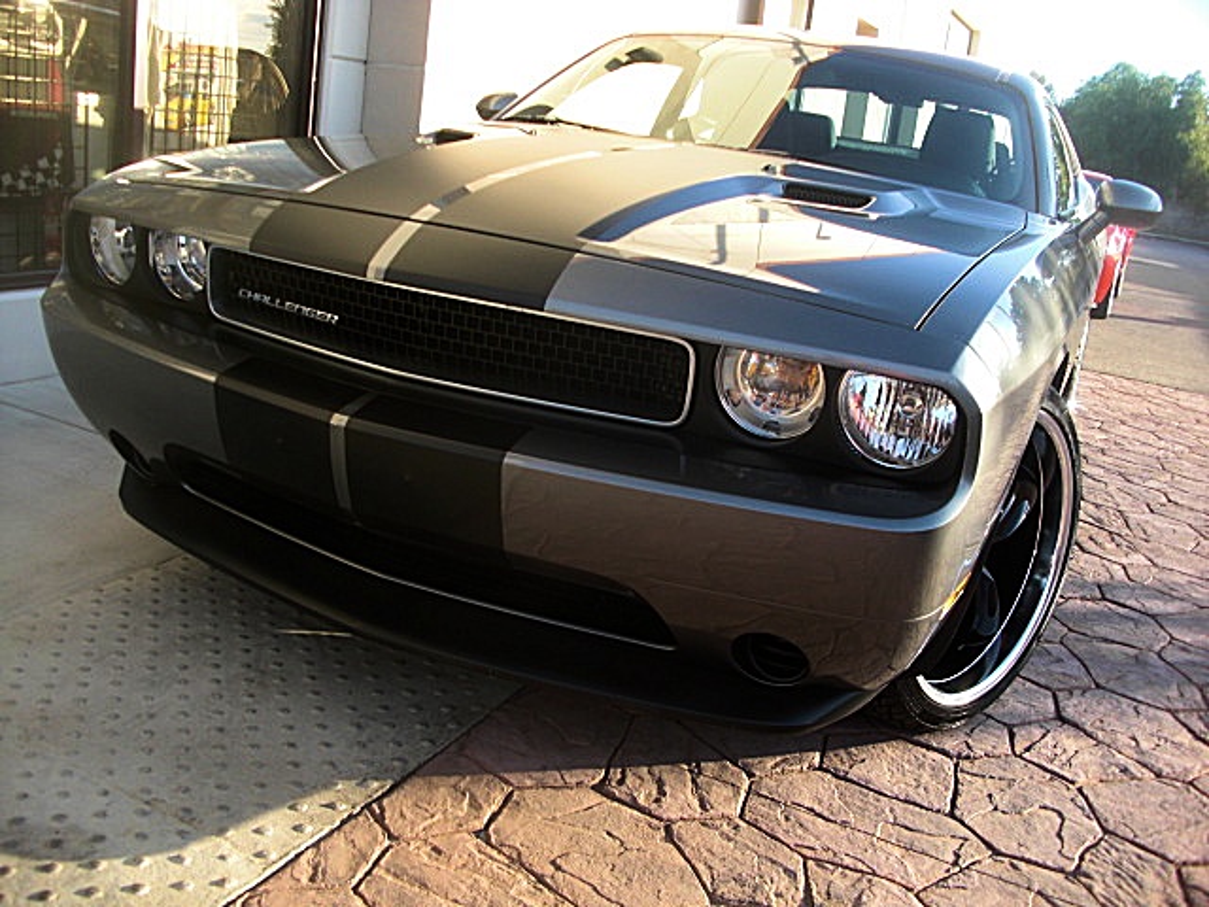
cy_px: 454
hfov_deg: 51.4
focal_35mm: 36
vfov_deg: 39.7
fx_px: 1257
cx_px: 604
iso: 50
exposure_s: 1/160
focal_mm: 6.3
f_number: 2.8
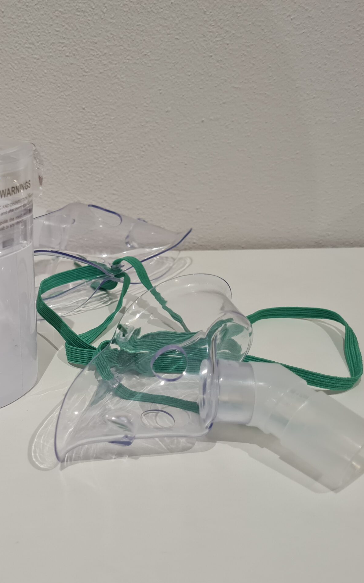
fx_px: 587
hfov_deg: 32.3
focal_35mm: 37
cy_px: 293
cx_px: 18
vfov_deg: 52.7
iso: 200
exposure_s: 1/50
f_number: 1.8
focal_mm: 5.4
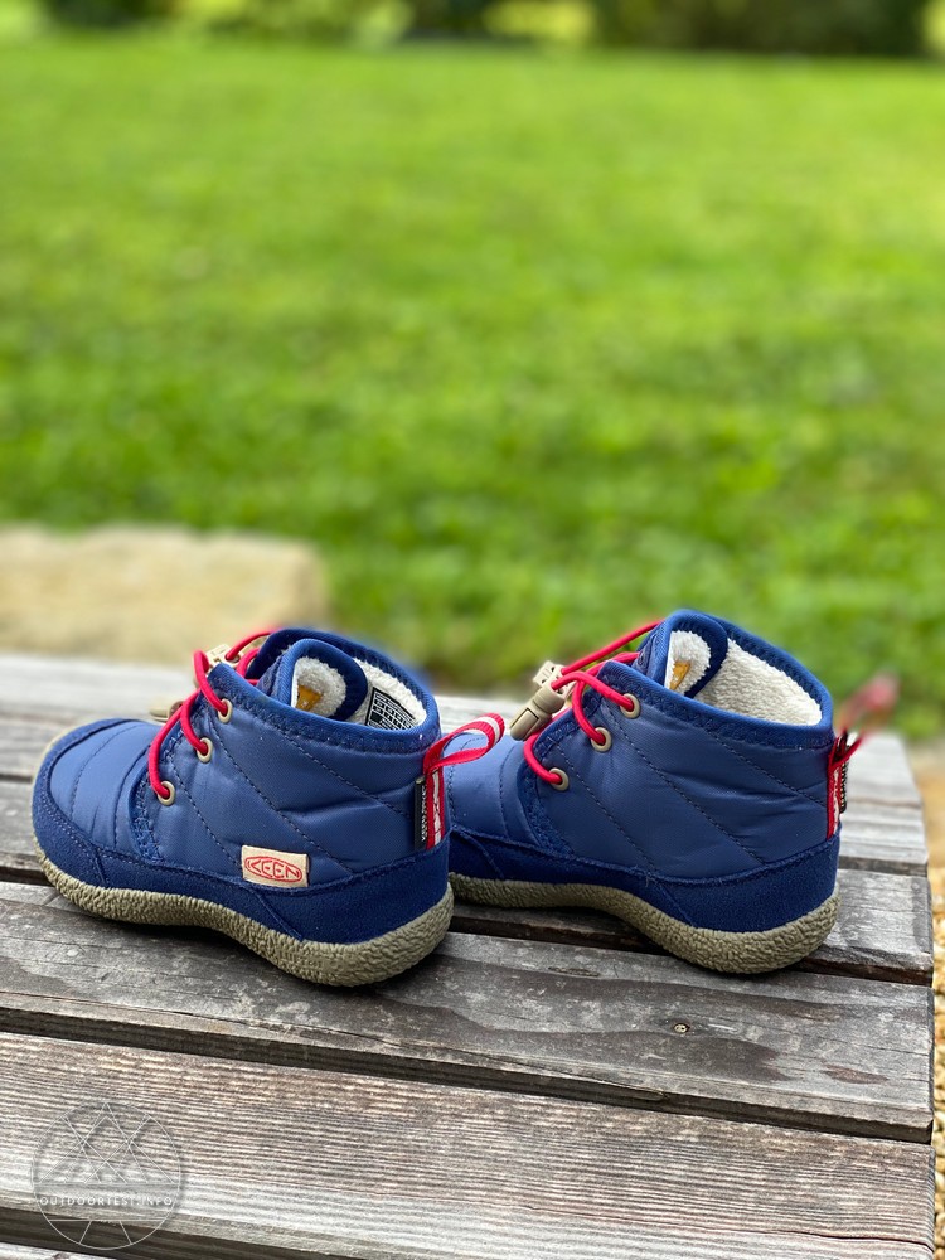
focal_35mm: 52
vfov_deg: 36.8
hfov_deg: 28.0
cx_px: 472
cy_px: 630
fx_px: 1893
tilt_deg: -22.0
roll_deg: -1.6
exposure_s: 1/122
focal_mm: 6
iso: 32
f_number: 2
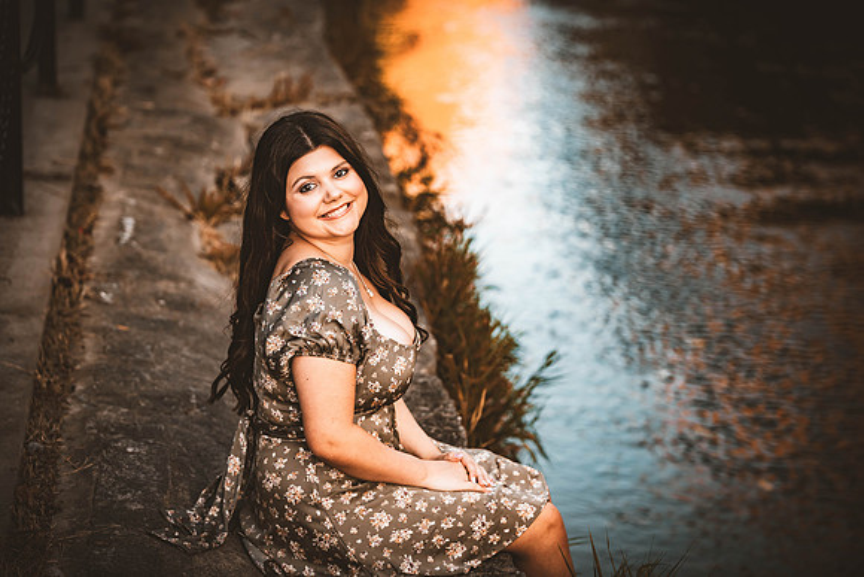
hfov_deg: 22.6
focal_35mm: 90
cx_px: 432
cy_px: 288
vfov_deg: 15.2
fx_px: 2160
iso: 400
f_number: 2.8
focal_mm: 90
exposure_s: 1/640
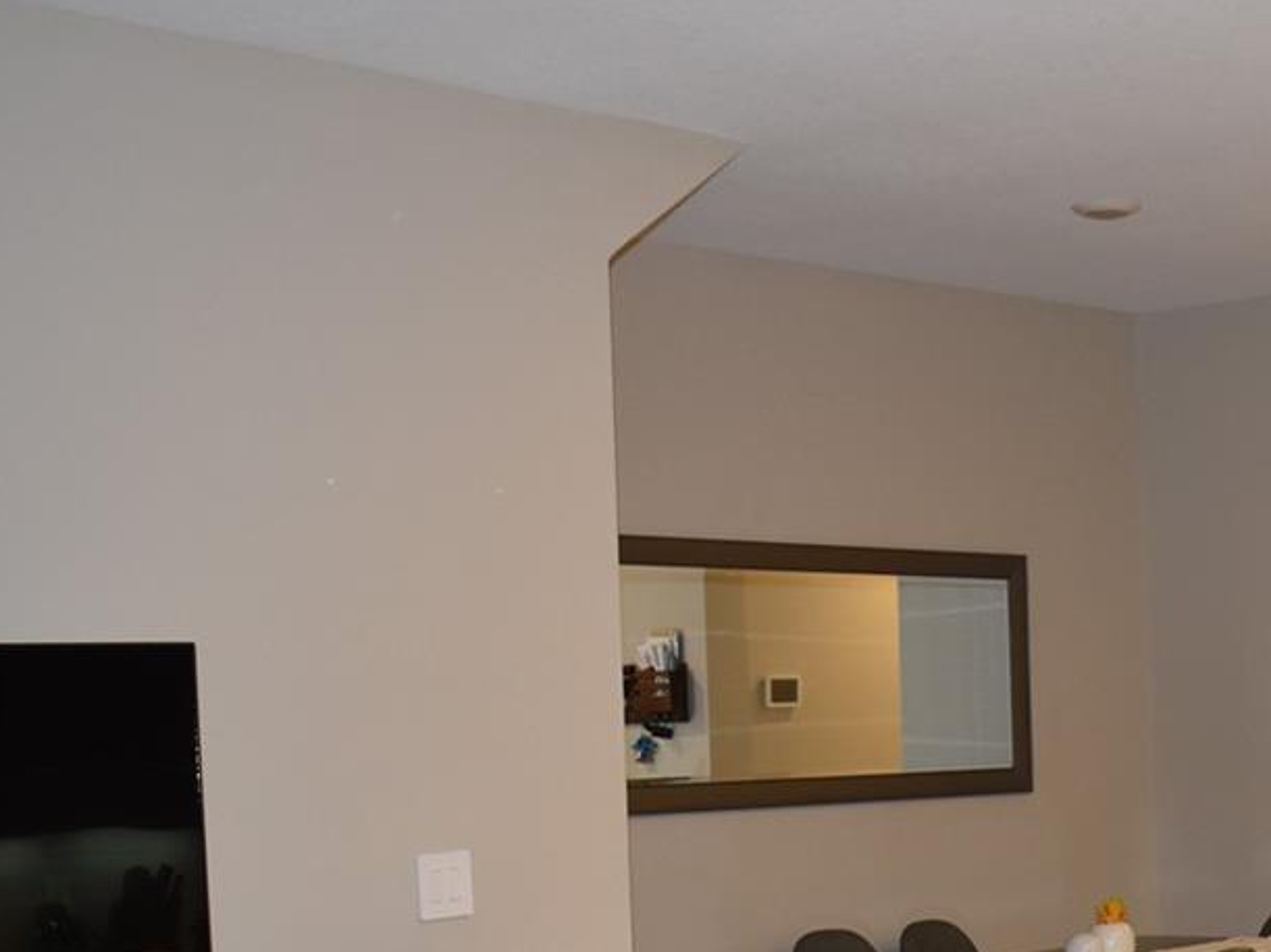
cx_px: 1107
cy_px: 703
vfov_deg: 21.4
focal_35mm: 68
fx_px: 2496
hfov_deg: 27.7
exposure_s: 1/60
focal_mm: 18
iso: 800
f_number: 4
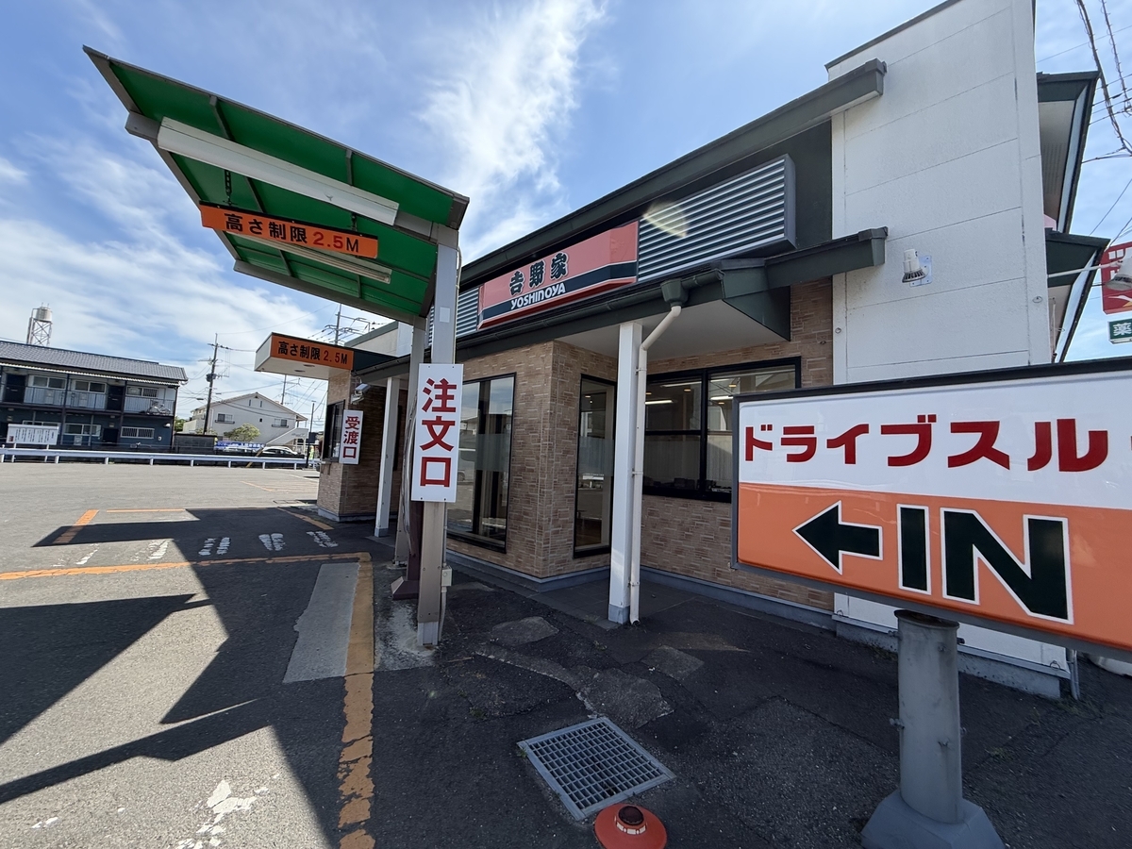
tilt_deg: +2.5
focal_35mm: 14
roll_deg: -0.7
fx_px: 458
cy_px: 424
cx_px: 566
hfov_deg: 102.1
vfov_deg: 85.7
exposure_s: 1/770
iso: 32
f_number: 2.2
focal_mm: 2.22
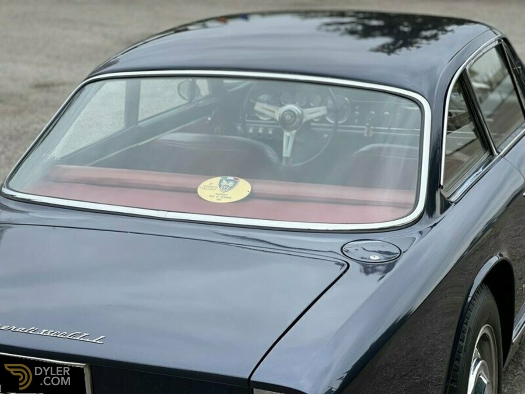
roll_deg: -0.1
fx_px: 1168
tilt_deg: -14.2
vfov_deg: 19.1
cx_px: 262
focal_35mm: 77
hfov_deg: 25.3
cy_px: 197
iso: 32
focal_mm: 9
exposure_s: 1/391
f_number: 2.8
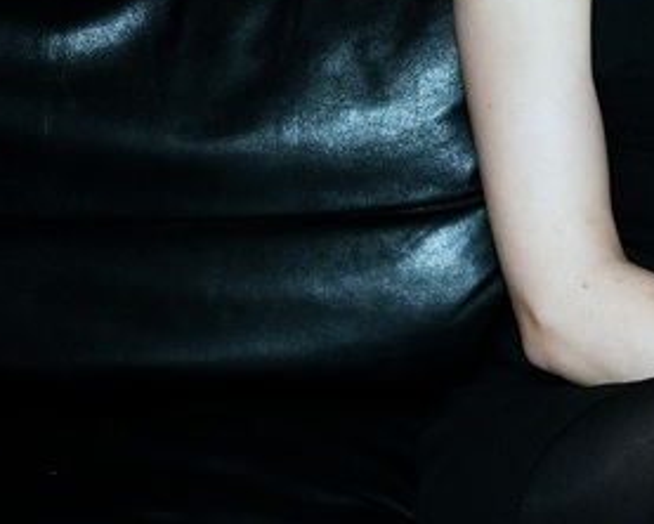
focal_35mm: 125
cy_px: -83
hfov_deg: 14.5
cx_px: 949
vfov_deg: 12.1
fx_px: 2421
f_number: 4.5
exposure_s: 1/40
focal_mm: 27
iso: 4000
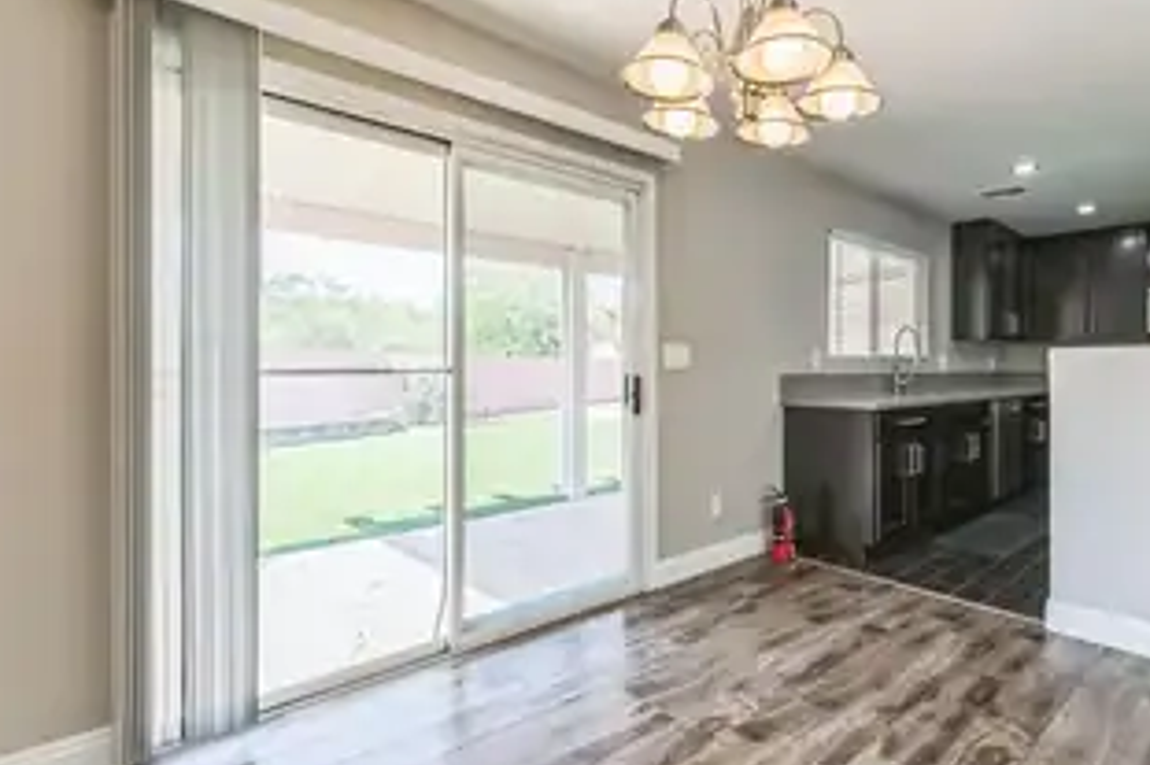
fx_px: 575
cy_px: 395
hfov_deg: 88.4
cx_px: 714
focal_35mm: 18
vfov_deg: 67.3
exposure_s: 1/80
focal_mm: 14
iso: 320
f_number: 7.1
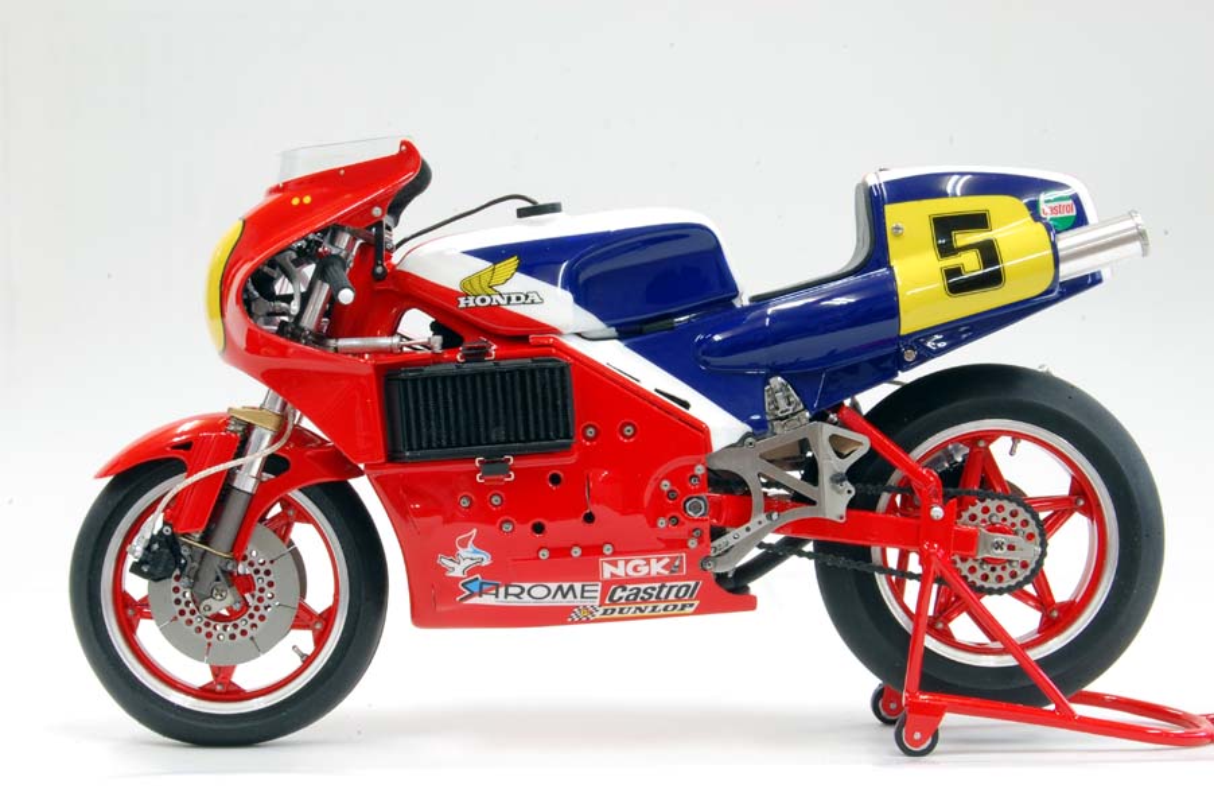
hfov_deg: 24.6
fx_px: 2780
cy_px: 404
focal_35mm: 82
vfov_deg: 16.5
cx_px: 607
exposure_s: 2.2
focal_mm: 55
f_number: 25
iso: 200
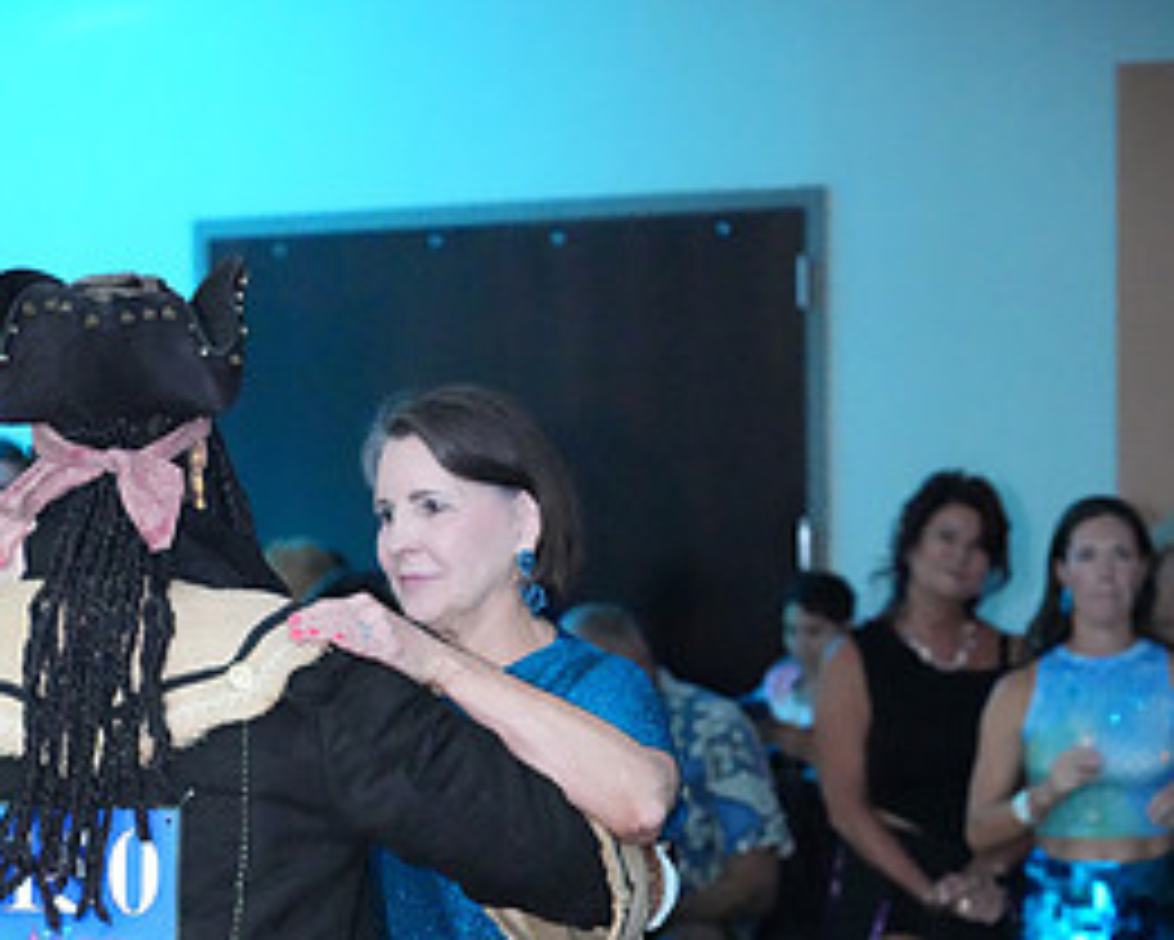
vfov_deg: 10.1
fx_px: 5214
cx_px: 443
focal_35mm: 150
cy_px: 1264
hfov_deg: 12.8
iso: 12800
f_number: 4
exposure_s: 1/250
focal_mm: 72
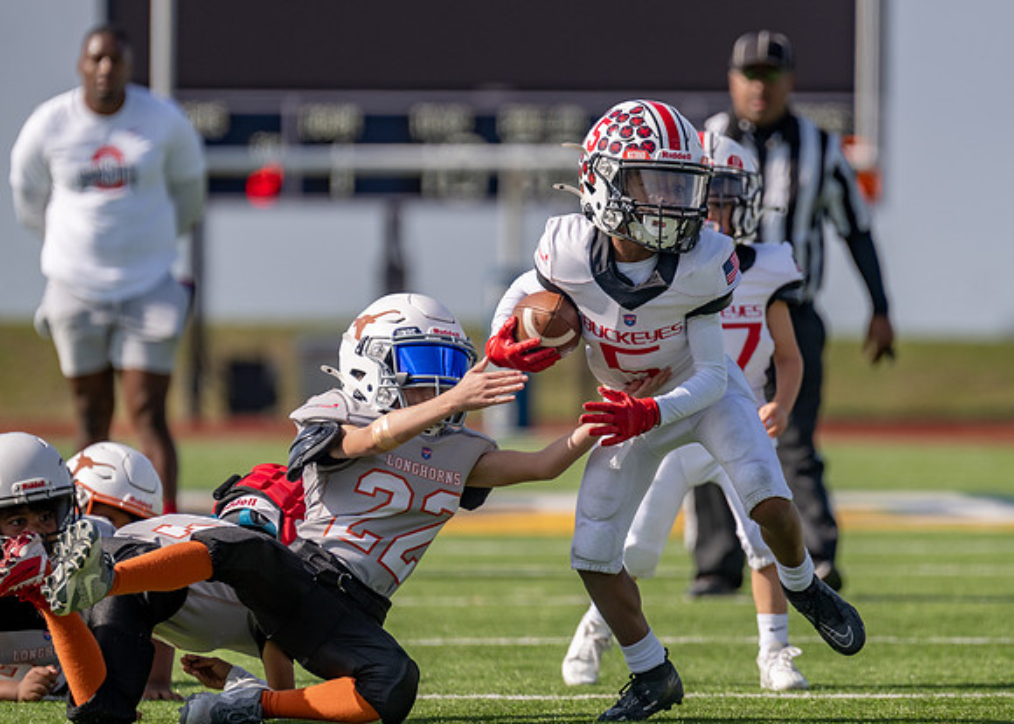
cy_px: 323
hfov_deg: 5.5
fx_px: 10484
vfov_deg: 4.0
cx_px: 648
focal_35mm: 364
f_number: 4
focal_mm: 280
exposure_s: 1/2500
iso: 160
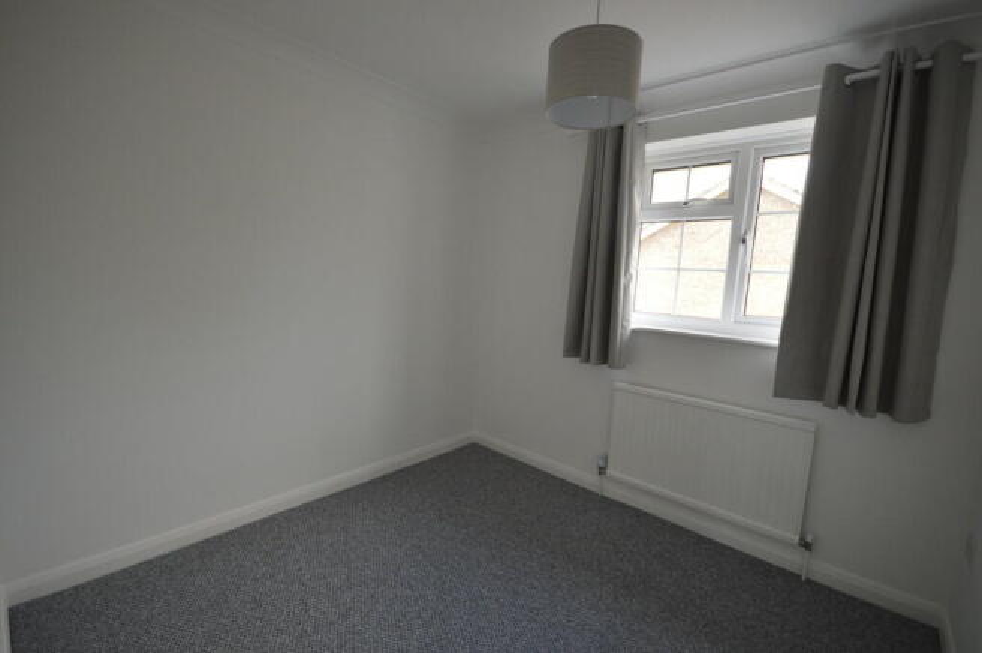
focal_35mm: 15
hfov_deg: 100.4
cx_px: 491
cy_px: 326
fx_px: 409
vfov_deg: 77.2
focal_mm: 10
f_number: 5
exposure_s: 1/100
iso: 400
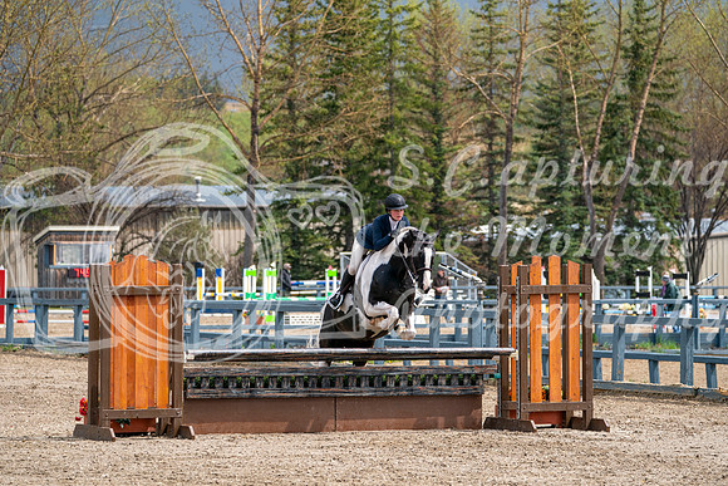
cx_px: 364
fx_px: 3701
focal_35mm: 183
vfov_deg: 7.5
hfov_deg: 11.2
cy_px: 243
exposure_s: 1/1250
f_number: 5.6
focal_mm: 183
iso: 500
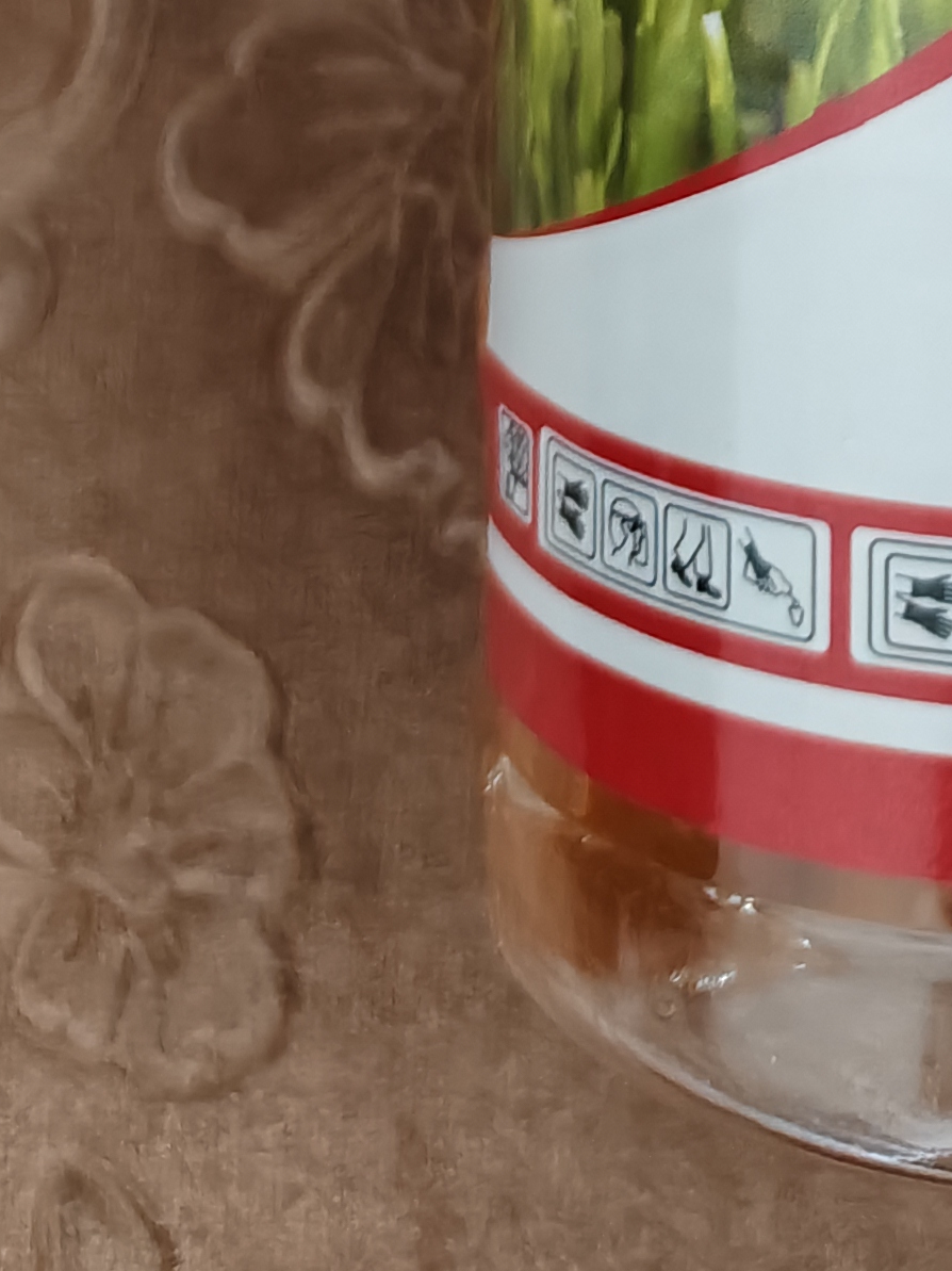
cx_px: 1194
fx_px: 2898
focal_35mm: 79
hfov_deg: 17.6
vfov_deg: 20.3
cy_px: -759
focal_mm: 5.6
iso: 1076
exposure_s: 1/50
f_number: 1.57
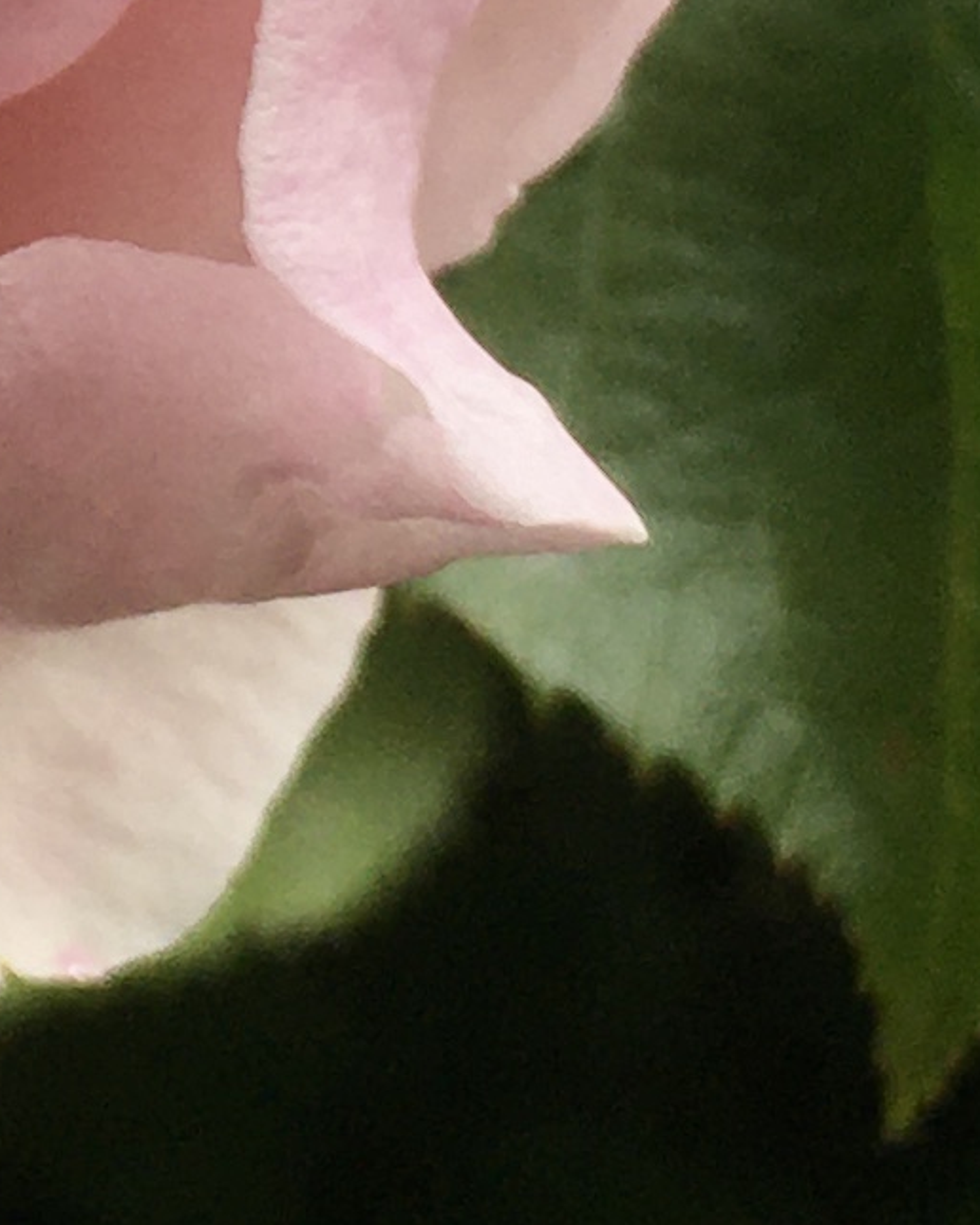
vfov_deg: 10.6
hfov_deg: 8.4
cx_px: -712
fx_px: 6417
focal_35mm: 177
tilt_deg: +11.3
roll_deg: -4.0
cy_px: -475
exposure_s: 1/793
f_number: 2.2
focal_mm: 4.15
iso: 25
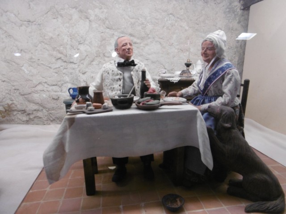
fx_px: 198
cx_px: 143
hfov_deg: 71.6
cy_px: 107
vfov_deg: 56.8
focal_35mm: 24
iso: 250
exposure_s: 1/60
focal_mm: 4.3
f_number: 3.1
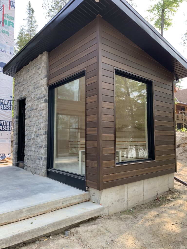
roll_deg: +0.0
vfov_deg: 67.3
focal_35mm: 26
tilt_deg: +5.6
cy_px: 124
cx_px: 94
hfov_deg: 53.1
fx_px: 187
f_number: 1.8
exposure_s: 1/206
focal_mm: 4.25
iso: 25
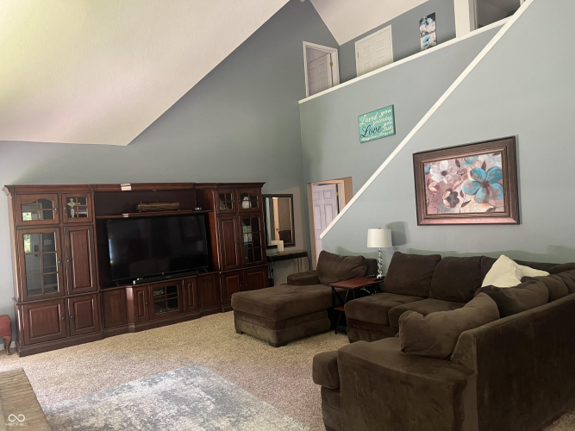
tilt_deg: -1.8
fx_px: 432
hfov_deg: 67.3
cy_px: 216
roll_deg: +4.4
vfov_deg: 53.0
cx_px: 288
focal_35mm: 26
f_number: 1.5
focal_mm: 5.7
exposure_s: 1/60
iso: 320
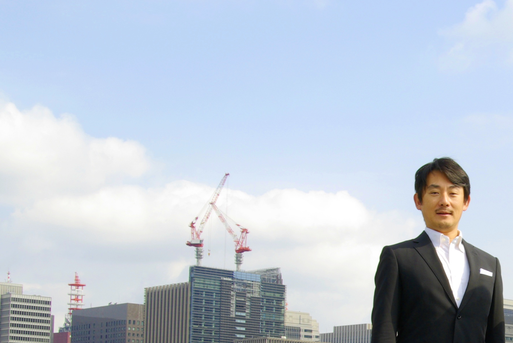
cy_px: 334
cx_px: 502
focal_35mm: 91
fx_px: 1298
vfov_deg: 14.8
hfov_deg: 21.6
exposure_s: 1/50
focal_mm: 28
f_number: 16
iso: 100
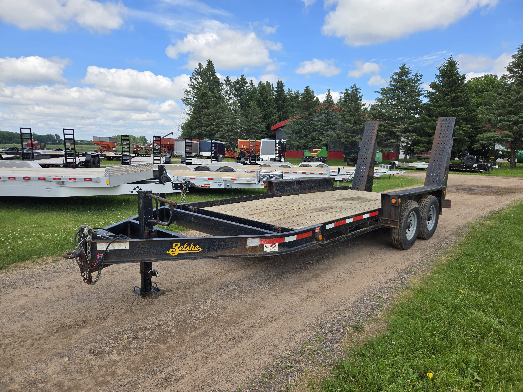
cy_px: 196
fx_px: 347
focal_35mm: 23
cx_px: 262
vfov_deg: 58.9
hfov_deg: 73.9
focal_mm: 5.4
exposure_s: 1/1179
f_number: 1.8
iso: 25
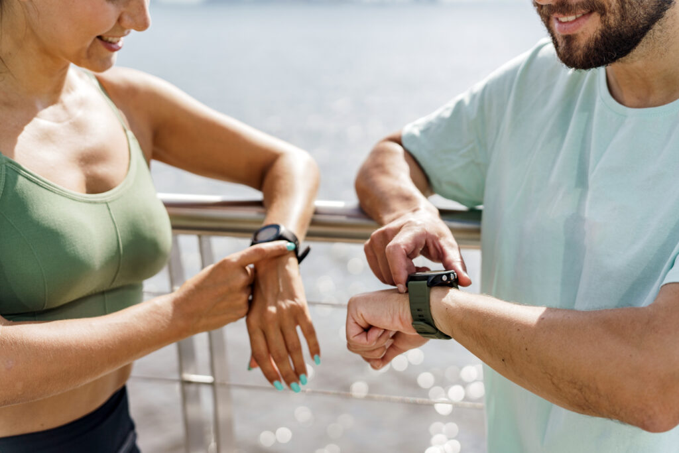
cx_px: 340
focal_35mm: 48
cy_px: 226
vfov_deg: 27.9
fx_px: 913
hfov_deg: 40.8
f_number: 2.8
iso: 160
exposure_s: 1/2500
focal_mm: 48.4
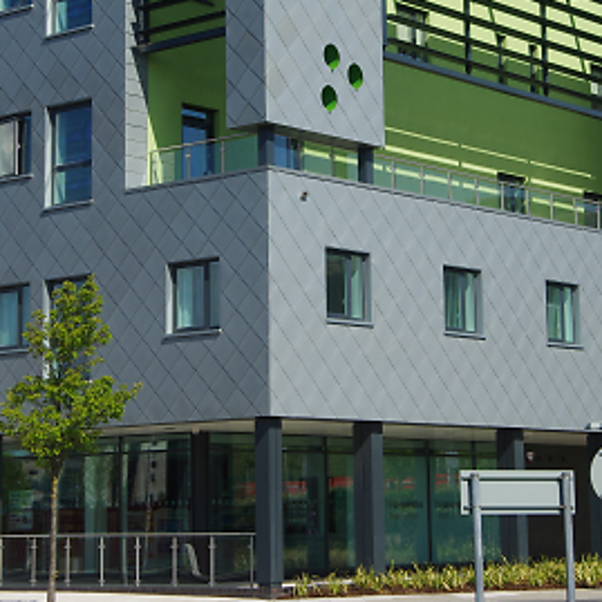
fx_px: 2007
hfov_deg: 17.1
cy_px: 164
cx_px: 300
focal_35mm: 102
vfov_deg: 17.0
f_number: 7.1
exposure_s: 1/160
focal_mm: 36
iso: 100
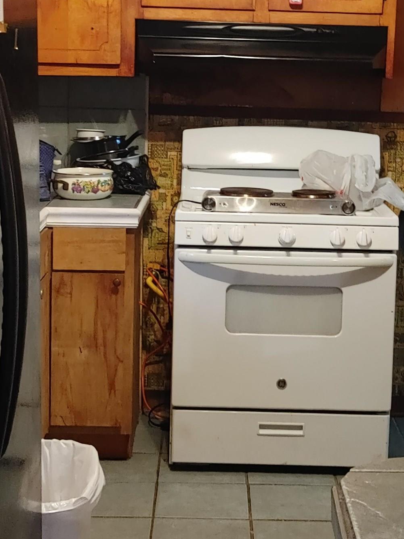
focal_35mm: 76
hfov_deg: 19.4
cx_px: 219
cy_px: 196
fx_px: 1183
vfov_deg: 25.6
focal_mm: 5.58
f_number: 1.8
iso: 350
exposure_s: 1/15
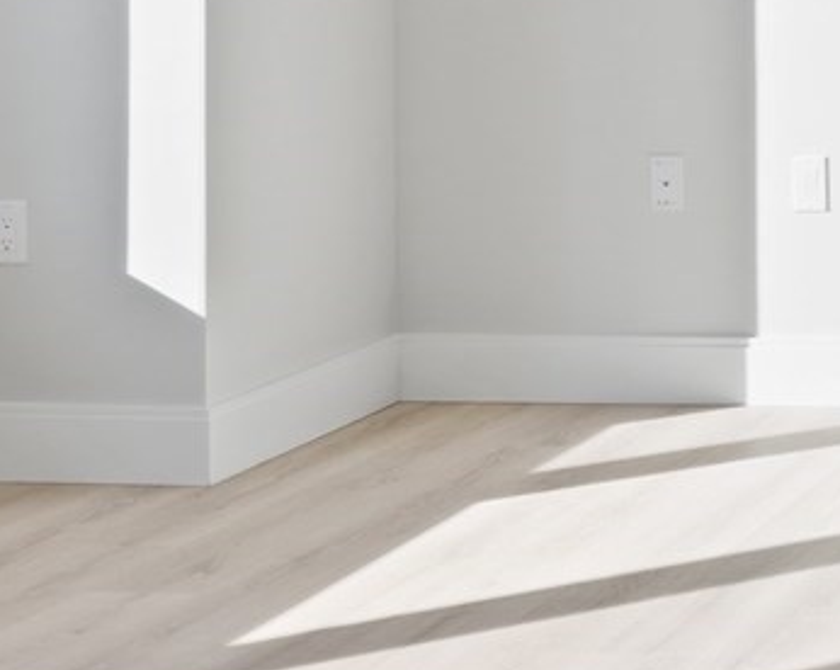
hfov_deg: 17.1
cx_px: 1571
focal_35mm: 89
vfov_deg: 16.5
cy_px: -127
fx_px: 2210
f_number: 11
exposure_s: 1/10
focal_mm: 16
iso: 320
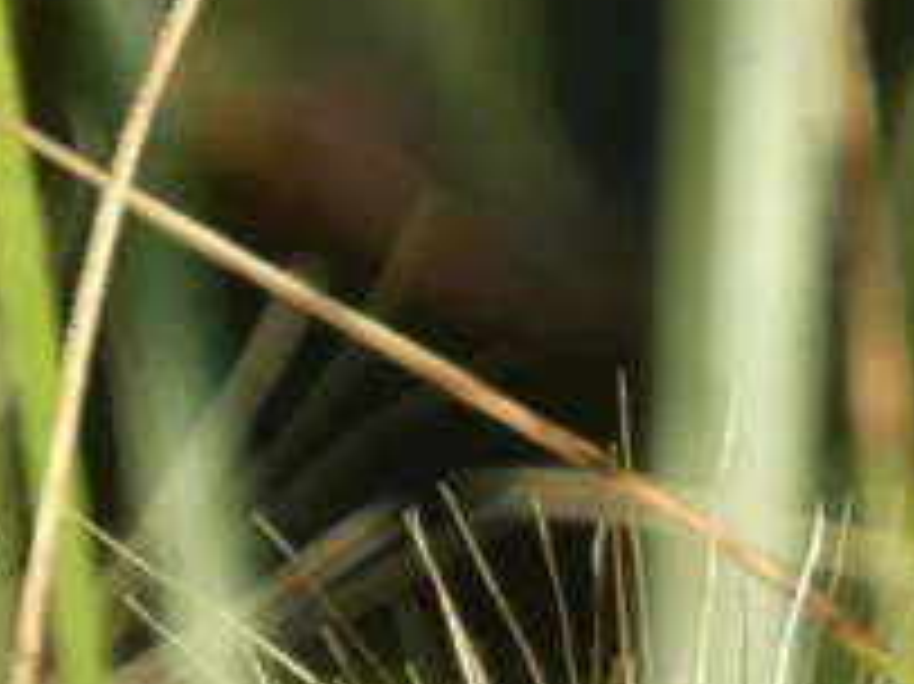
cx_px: -392
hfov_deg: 1.1
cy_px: 900
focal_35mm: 1731
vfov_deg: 0.9
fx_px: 45678
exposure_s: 1/100
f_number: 5.6
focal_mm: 98.3
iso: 125
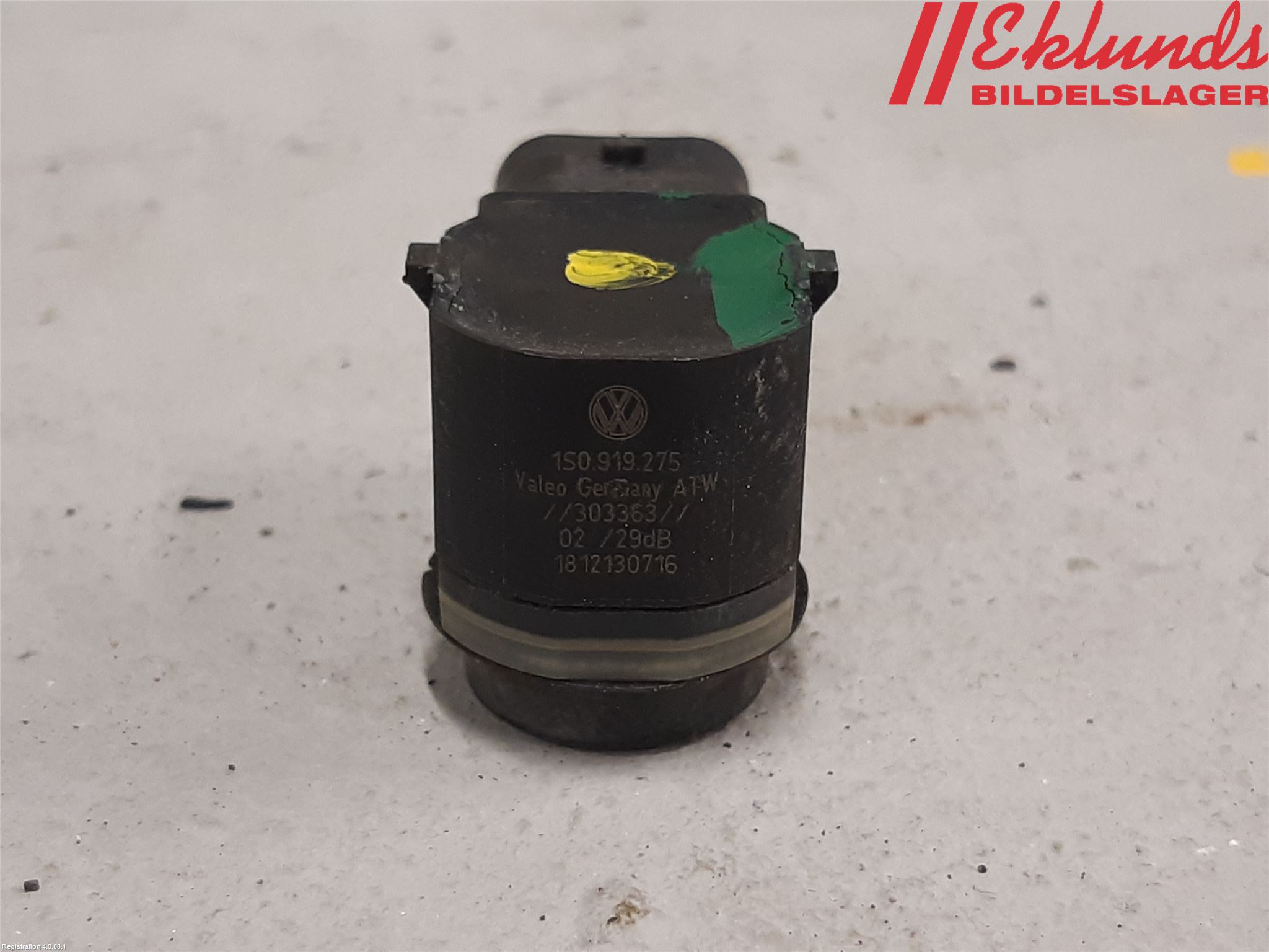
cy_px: 476
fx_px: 953
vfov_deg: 53.1
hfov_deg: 67.3
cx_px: 634
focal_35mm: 26
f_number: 1.7
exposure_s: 1/50
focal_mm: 3.93
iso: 125
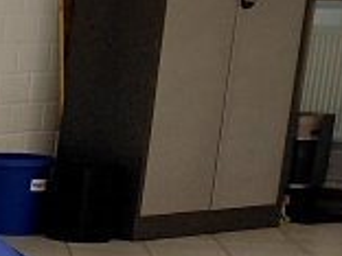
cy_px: 399
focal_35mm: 163
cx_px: -752
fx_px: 1610
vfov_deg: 8.9
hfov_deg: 9.2
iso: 80
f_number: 1.8
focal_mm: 4.69
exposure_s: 1/100
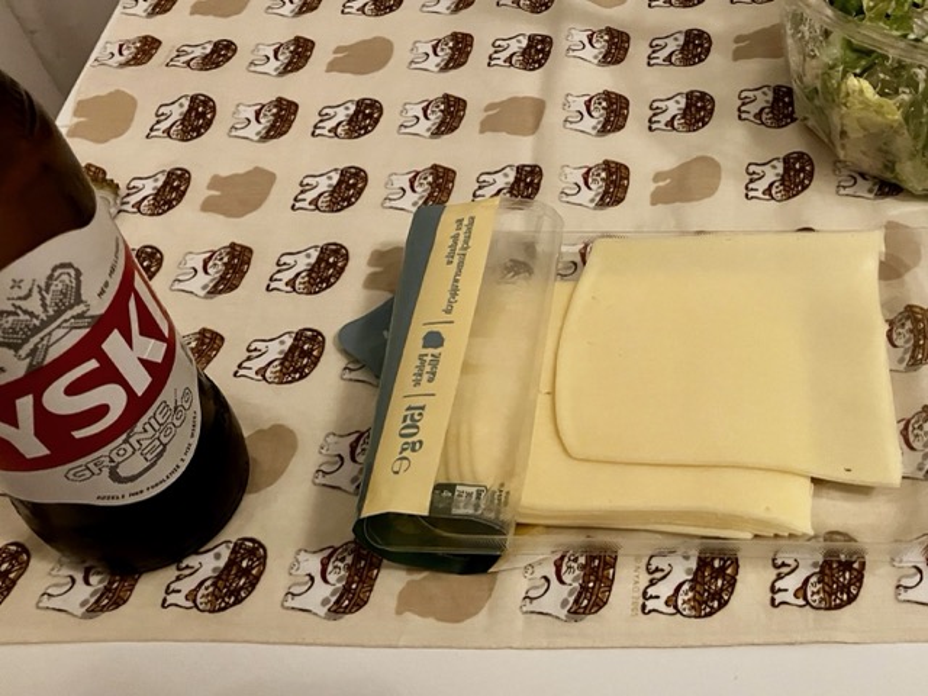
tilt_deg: -51.7
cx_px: 464
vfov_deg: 49.7
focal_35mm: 28
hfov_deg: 63.4
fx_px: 751
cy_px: 348
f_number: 1.8
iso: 400
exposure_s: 1/35
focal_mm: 3.99
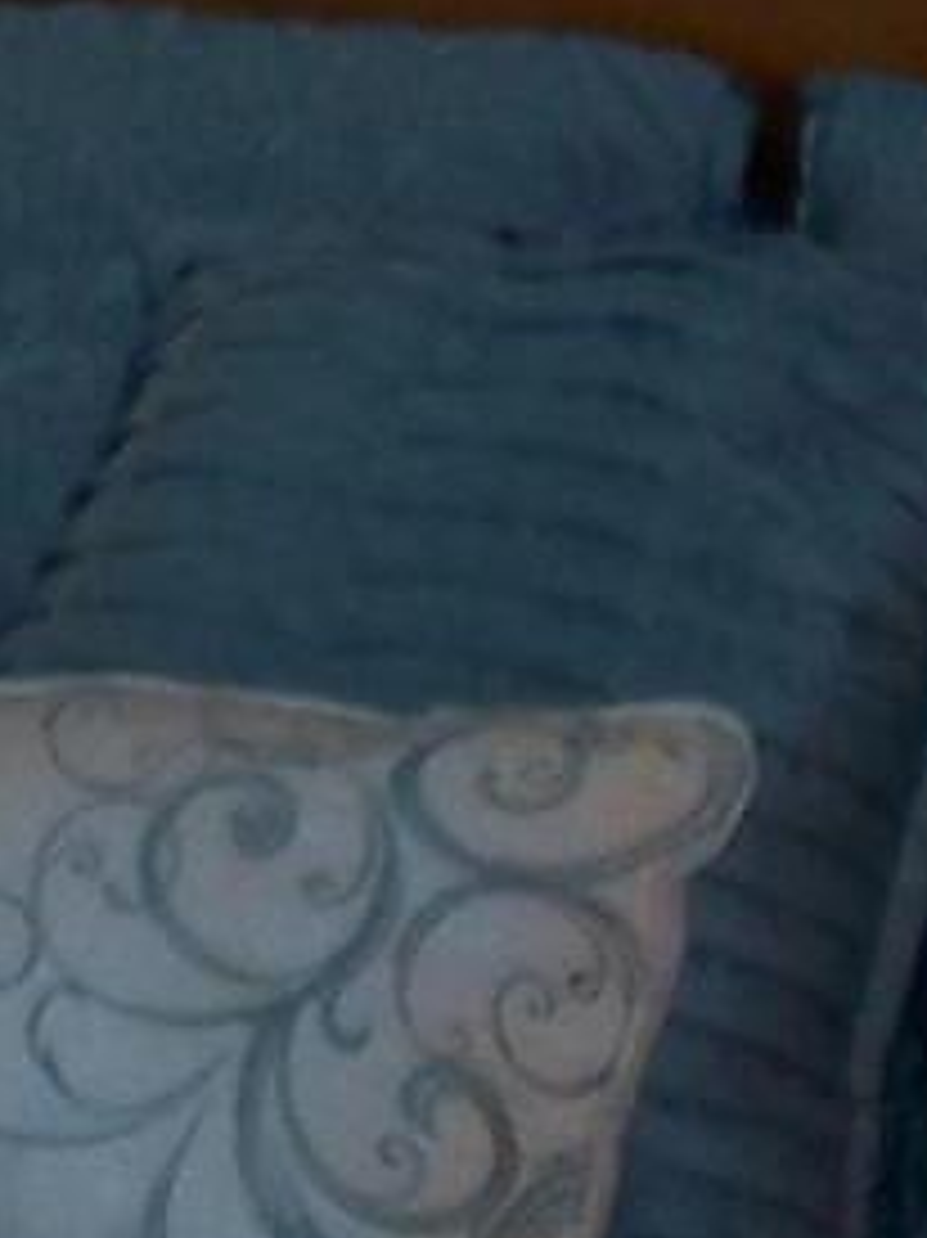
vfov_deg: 6.7
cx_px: 914
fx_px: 9362
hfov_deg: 5.7
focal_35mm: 262
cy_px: -2647
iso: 200
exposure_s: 1/60
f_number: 2.8
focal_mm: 7.54
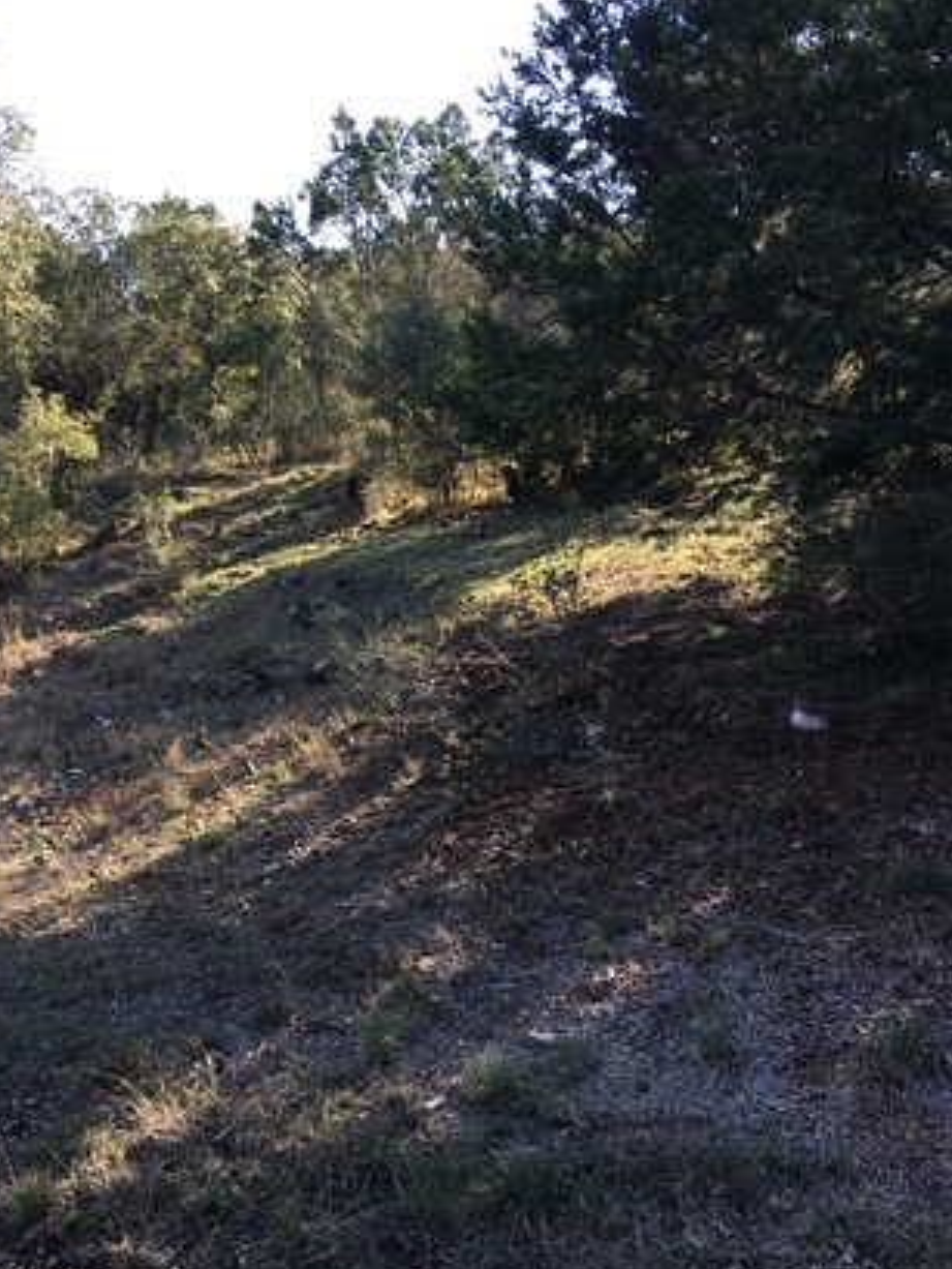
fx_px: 1246
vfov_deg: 53.9
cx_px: 422
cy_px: 642
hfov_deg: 41.7
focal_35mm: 34
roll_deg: -0.7
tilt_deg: +0.6
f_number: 2.2
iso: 25
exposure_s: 1/183
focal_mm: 4.15
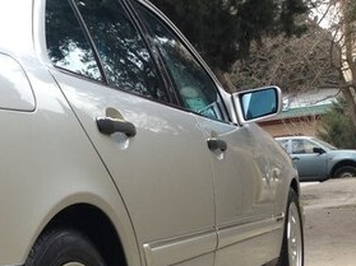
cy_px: 295
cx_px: -22
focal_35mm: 78
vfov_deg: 18.2
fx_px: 802
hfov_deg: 23.7
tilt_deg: -8.6
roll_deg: +4.3
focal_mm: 4.12
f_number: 2.4
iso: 50
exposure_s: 1/120
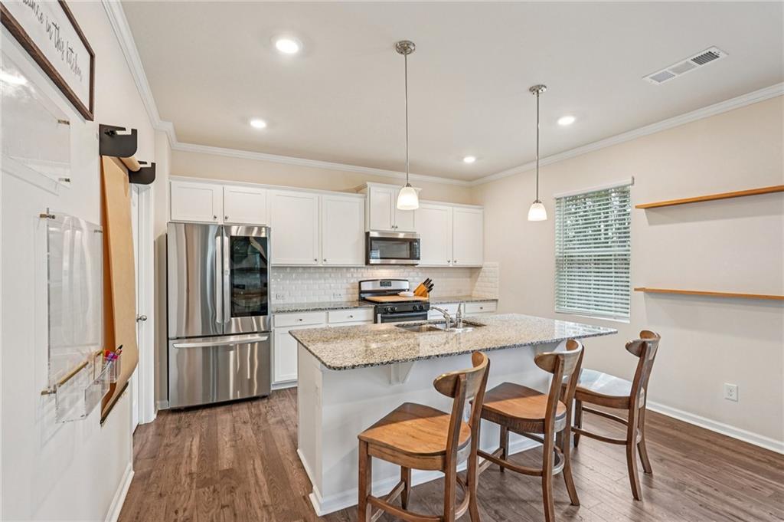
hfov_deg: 96.8
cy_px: 261
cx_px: 392
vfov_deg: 73.7
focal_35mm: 16
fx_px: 348
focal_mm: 16
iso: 800
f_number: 8
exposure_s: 1/20
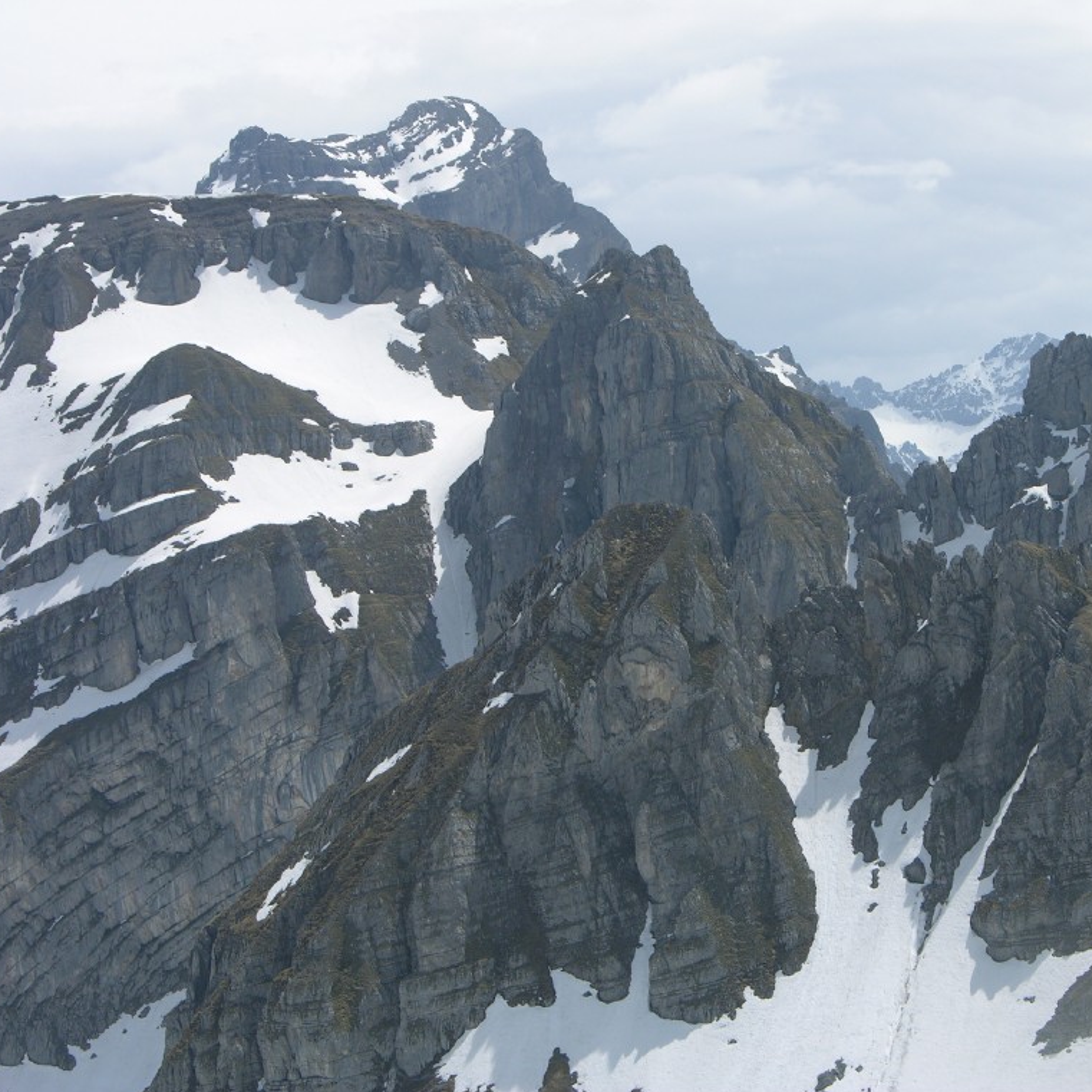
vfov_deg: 14.7
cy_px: 548
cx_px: 649
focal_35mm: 119
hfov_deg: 14.6
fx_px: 4247
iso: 50
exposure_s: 1/438
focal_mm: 25.4
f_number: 5.8
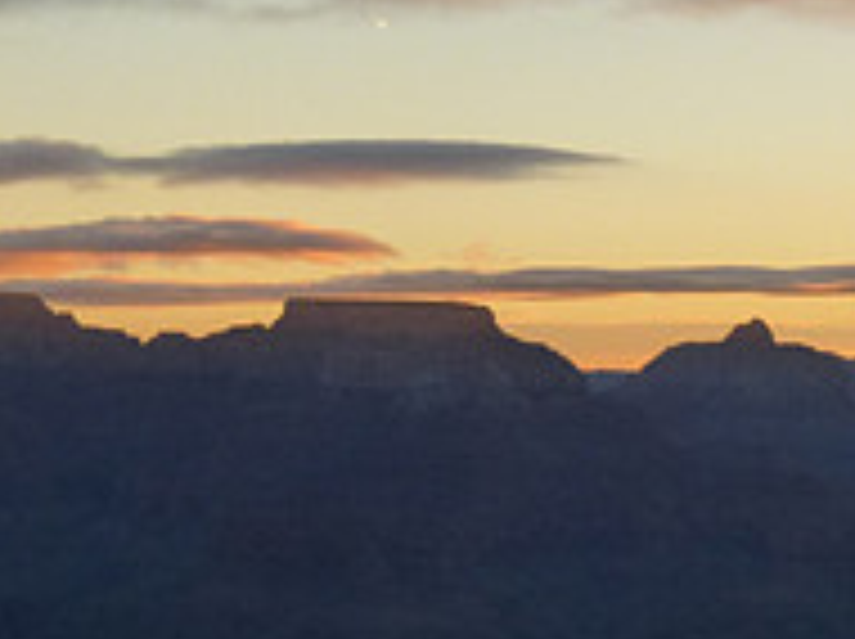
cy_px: 718
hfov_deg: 12.4
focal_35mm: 159
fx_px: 3922
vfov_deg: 9.2
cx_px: 544
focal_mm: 9.4
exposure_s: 1/200
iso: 160
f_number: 4.3
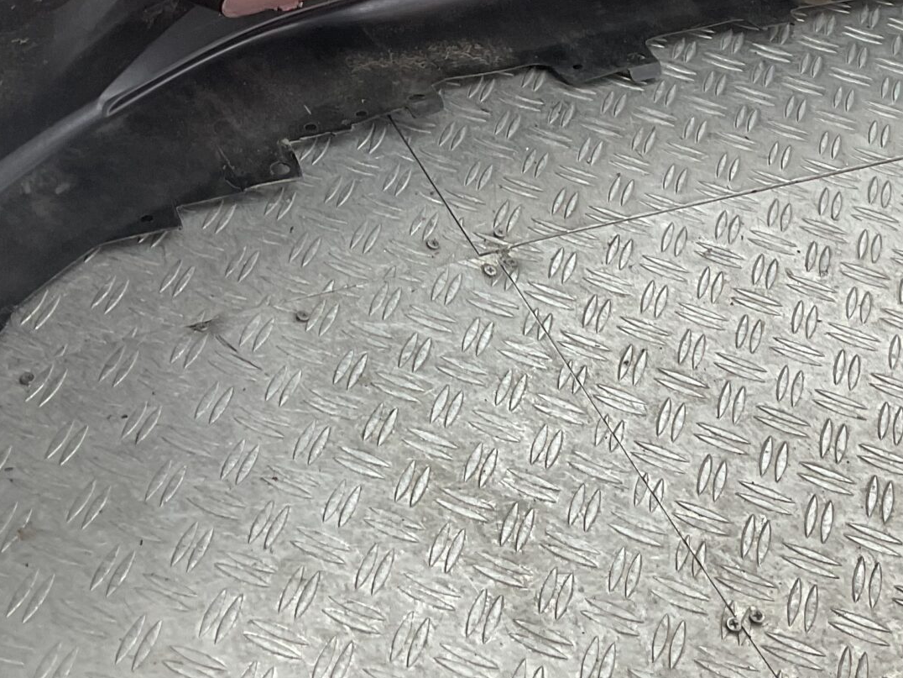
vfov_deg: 20.2
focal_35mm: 69
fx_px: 1800
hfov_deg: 28.1
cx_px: 399
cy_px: -97
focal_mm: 3
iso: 32
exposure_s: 1/120
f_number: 1.8
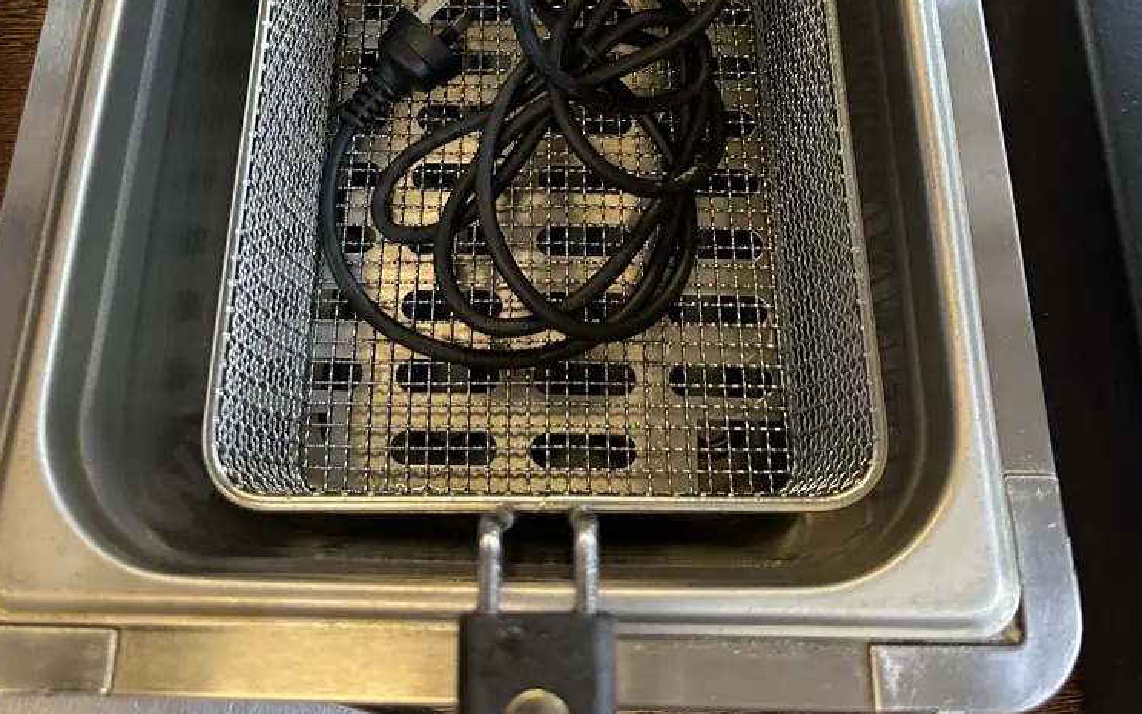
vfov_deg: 32.7
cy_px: -32
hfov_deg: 55.3
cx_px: 569
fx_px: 1089
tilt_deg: -63.1
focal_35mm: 35
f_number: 1.78
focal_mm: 6.86
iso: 320
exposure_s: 1/50
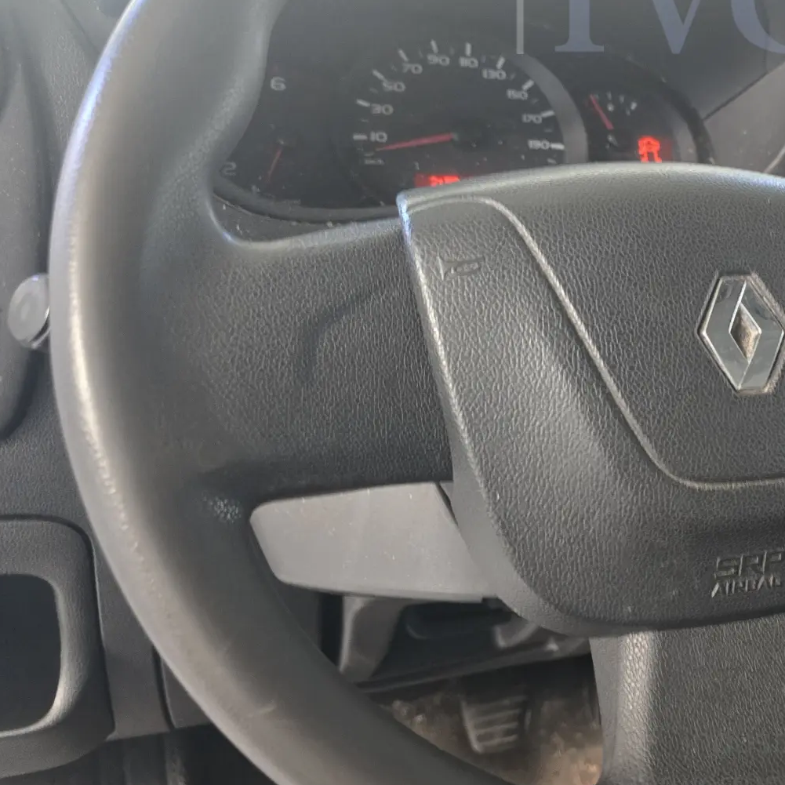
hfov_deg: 39.2
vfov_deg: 42.8
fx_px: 1001
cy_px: 389
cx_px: 731
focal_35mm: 39
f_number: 1.7
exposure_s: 1/60
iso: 640
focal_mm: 6.3
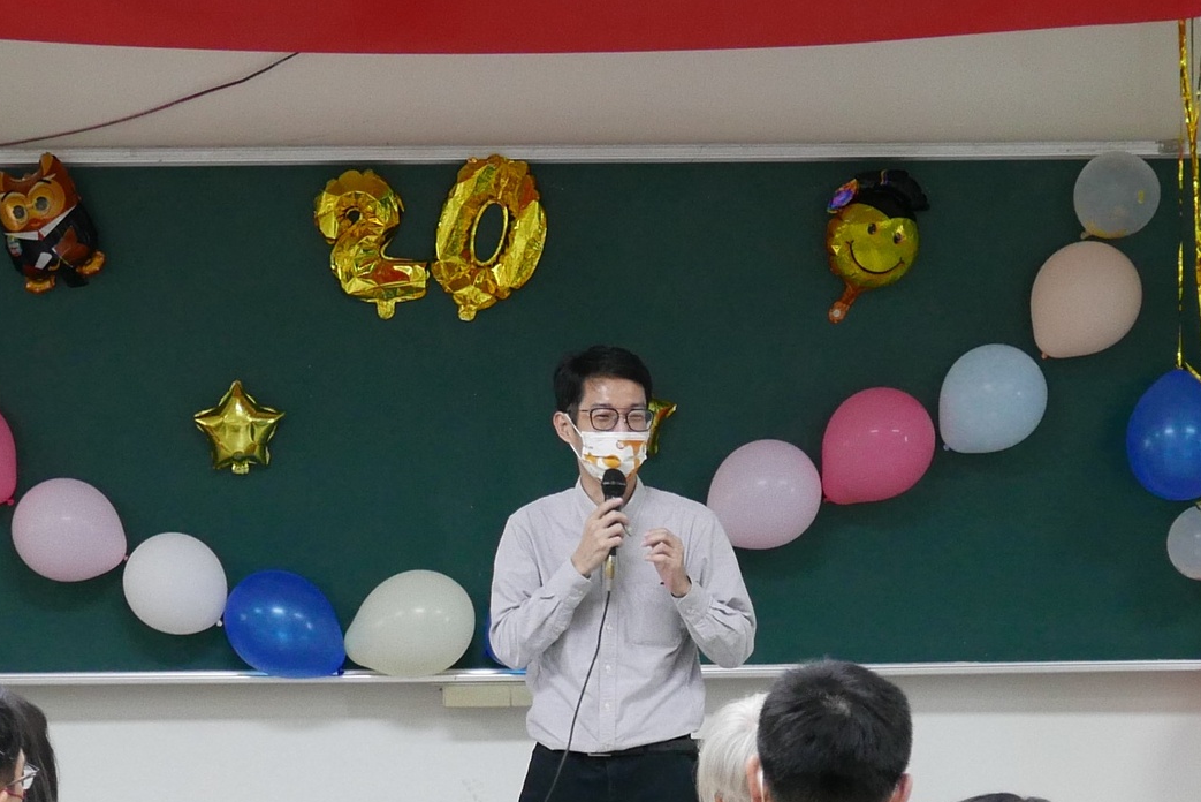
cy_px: 440
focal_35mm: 92
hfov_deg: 22.1
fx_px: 3070
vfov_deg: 14.9
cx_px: 618
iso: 800
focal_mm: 22.7
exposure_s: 1/80
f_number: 2.8
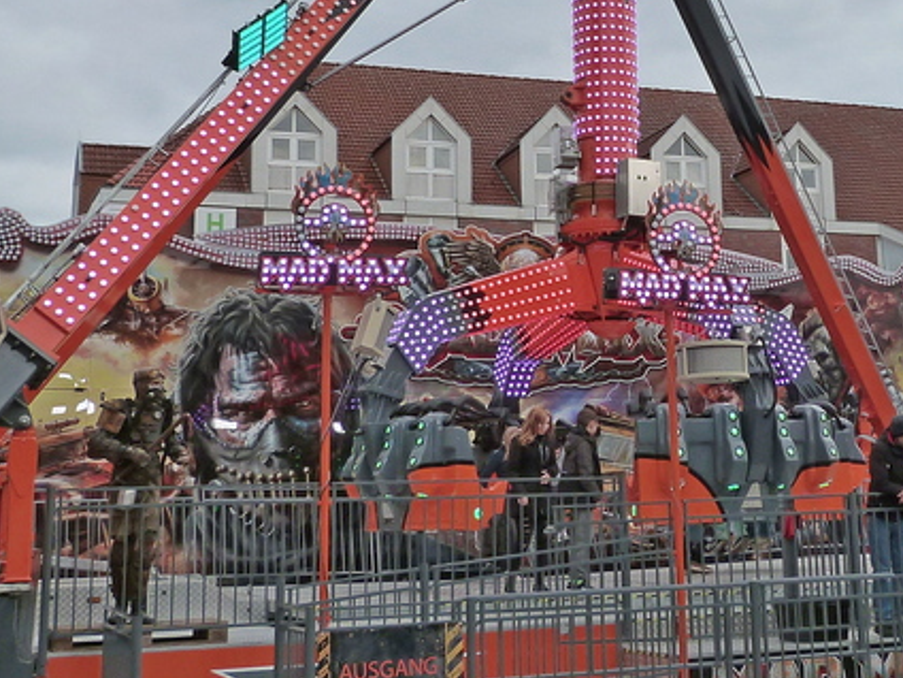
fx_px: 1539
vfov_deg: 24.5
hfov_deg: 32.2
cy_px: 158
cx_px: 667
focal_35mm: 59
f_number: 5.6
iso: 160
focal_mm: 4.5
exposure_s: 1/320
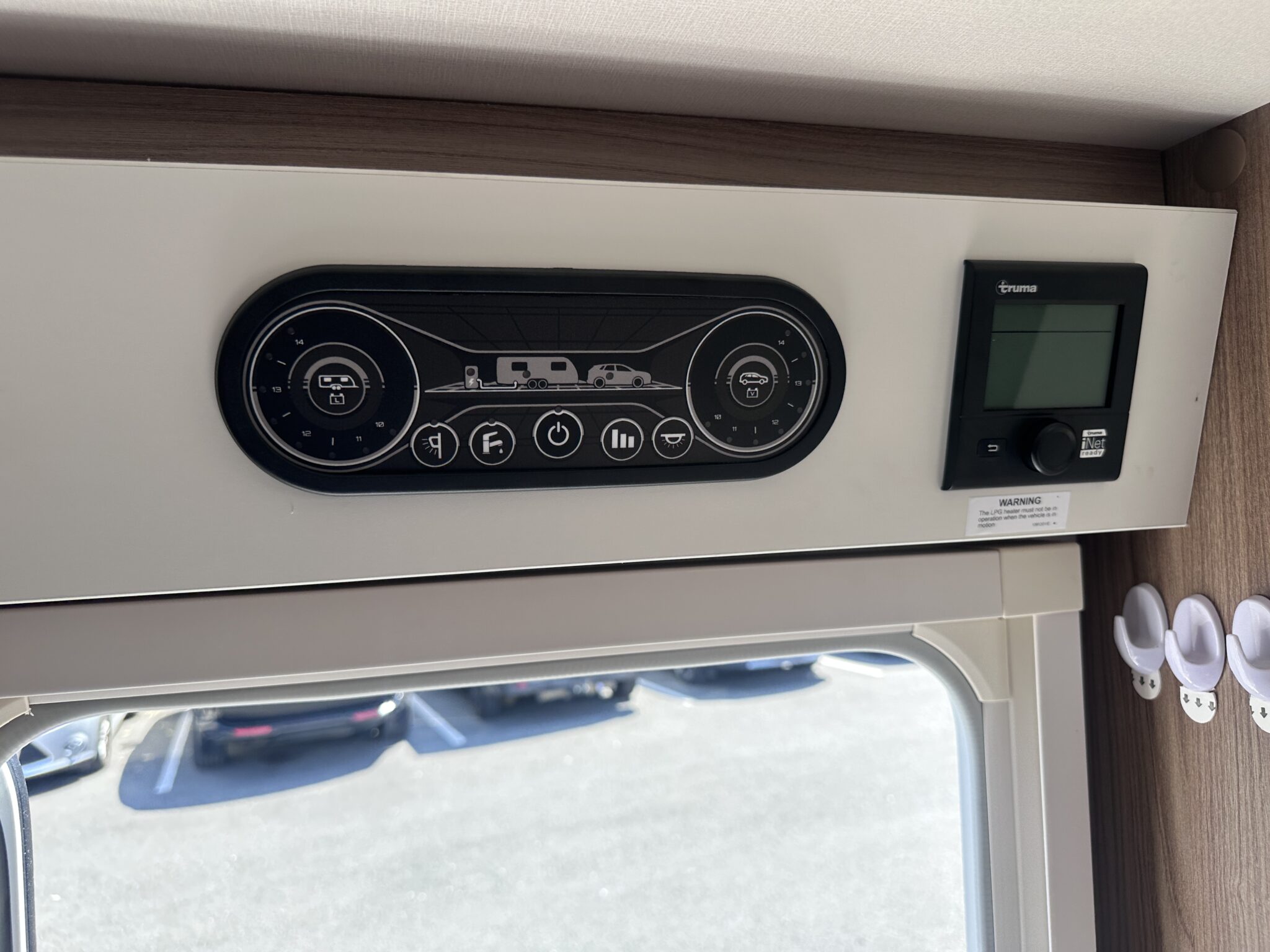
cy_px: 476
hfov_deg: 71.6
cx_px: 635
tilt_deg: +1.5
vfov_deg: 56.8
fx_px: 881
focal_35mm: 24
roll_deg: +2.7
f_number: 1.78
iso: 80
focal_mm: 6.86
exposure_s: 1/475
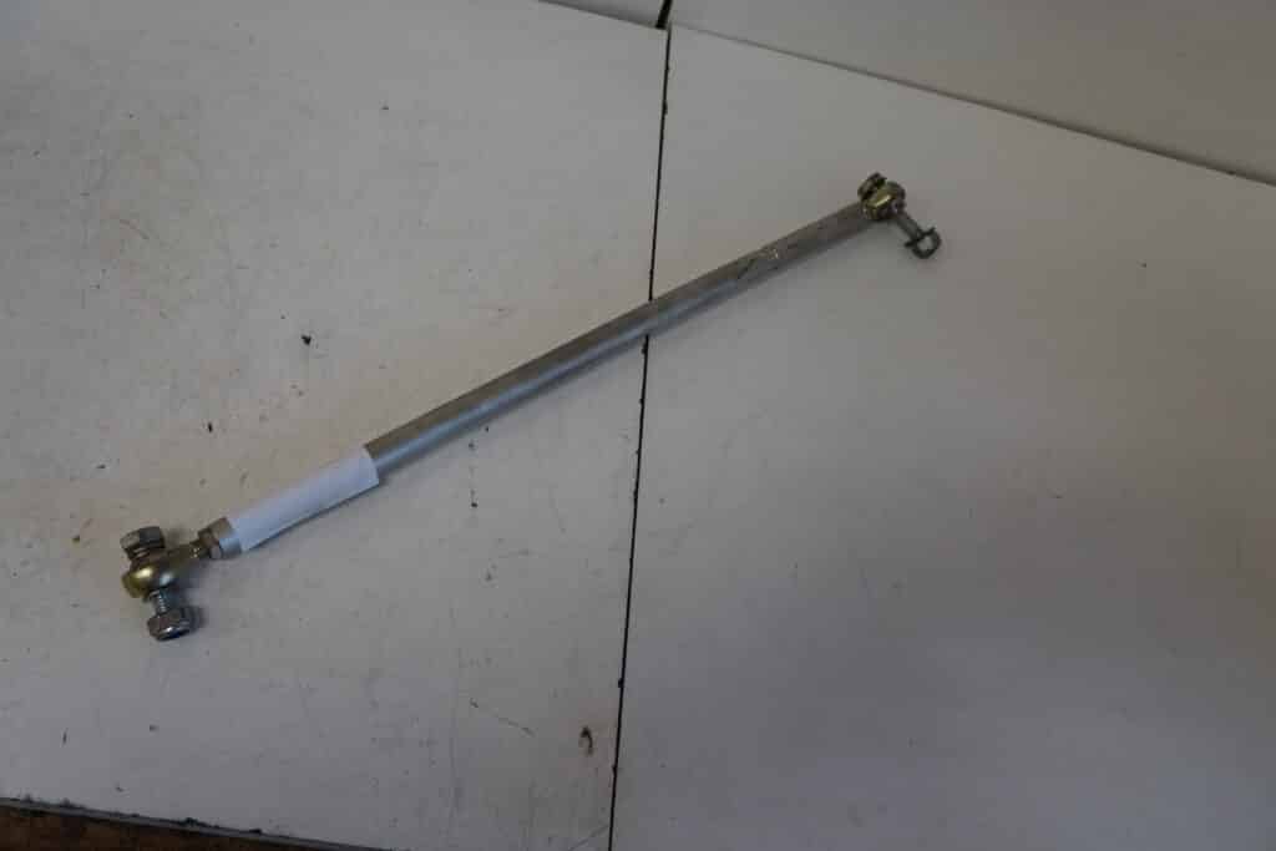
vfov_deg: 45.7
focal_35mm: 28
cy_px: 426
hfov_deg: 64.5
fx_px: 1010
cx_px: 638
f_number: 5
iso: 800
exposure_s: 1/60
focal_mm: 19
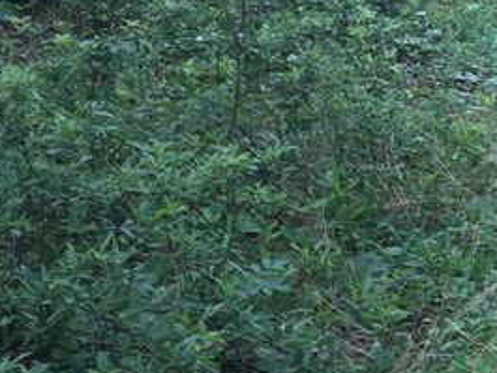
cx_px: 632
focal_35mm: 112
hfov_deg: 16.7
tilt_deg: -6.4
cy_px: 26
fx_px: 1609
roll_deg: +1.6
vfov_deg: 13.1
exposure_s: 1/60
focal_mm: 4.15
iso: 32
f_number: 2.2
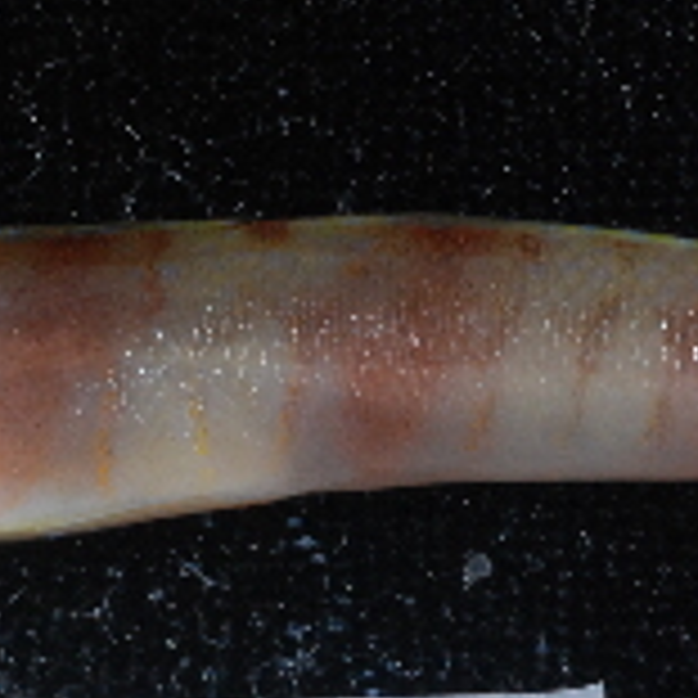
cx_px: 592
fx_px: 7209
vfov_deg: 5.5
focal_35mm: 316
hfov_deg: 5.5
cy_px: 414
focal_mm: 60
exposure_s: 1/60
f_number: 32
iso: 800
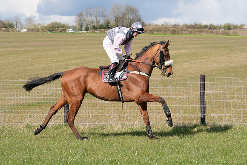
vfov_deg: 9.1
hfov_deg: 13.6
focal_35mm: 151
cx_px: 124
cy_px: 82
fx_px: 1036
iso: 400
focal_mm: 101
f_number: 5
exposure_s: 1/2000
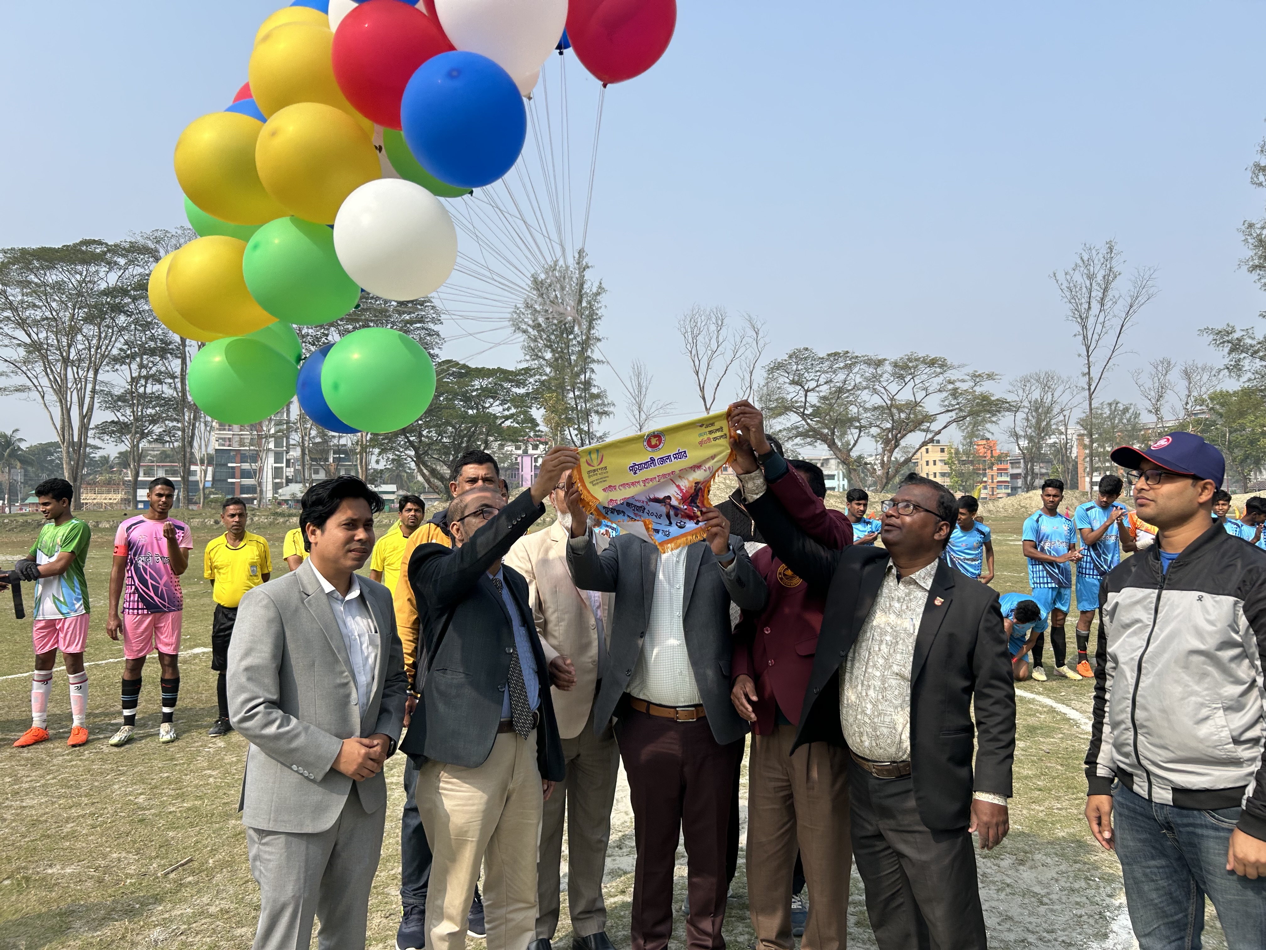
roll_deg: +0.5
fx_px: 951
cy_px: 475
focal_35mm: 26
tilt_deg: +2.4
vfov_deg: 53.1
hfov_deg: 67.3
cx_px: 633
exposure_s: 1/3257
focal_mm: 5.7
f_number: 1.5
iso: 50
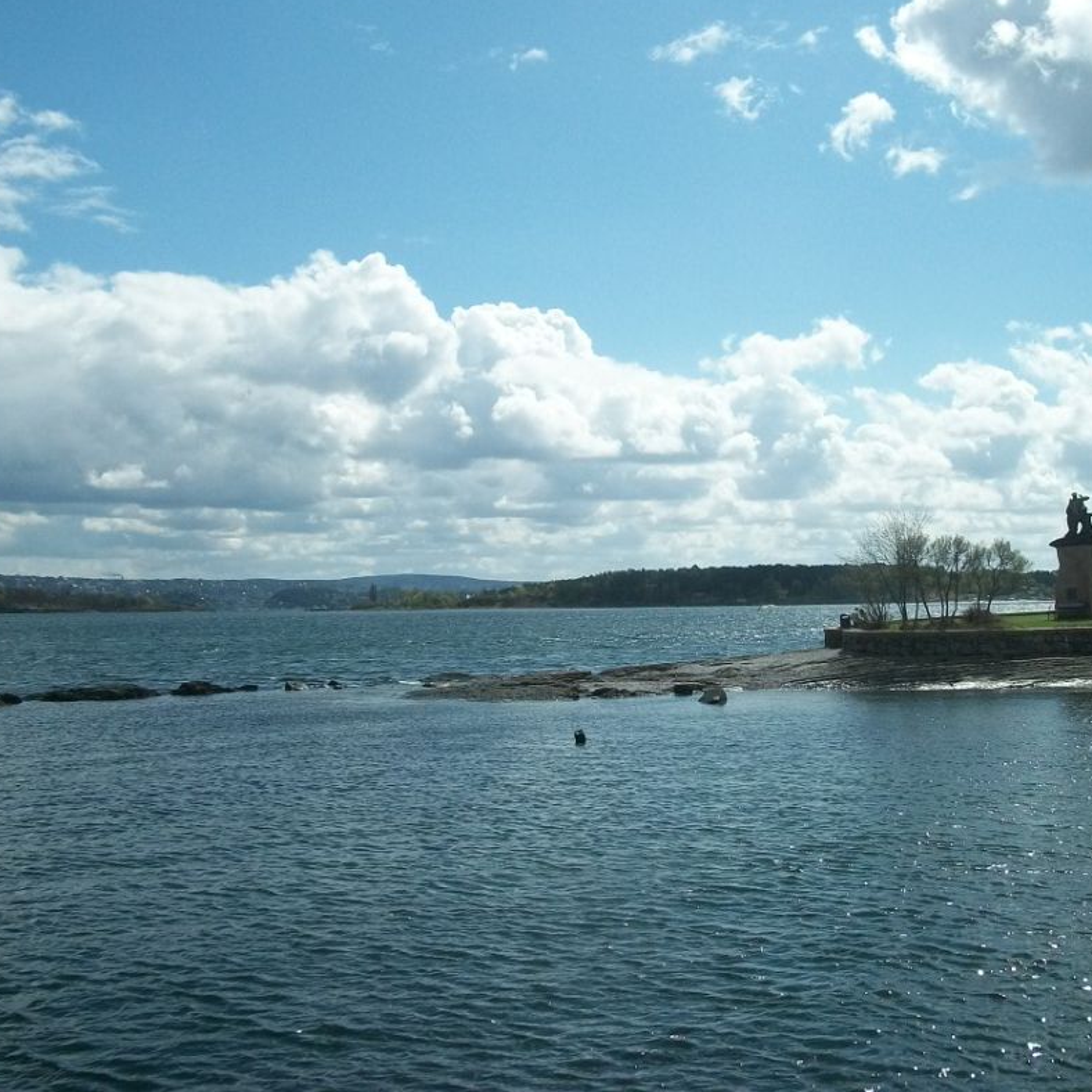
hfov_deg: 39.0
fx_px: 1535
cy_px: 475
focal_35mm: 43
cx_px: 657
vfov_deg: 39.1
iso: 80
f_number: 5.5
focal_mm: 5.7
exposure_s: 1/640
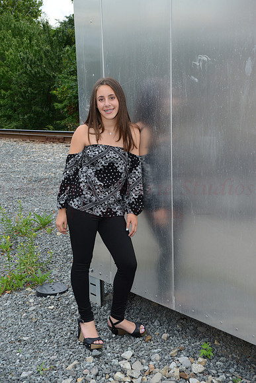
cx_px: 128
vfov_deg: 41.1
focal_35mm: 48
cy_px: 192
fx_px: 512
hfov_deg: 28.1
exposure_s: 1/80
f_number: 9
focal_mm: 48
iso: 1600
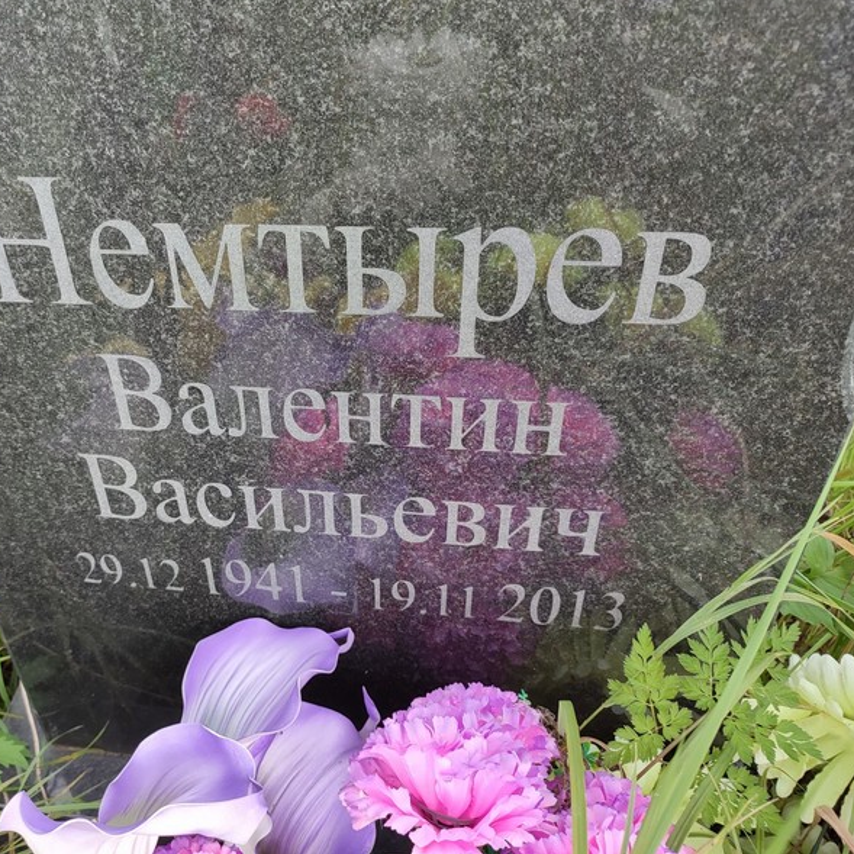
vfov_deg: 54.0
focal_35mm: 30
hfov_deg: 53.2
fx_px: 837
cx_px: 303
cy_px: 420
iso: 61
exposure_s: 1/100
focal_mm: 6.04
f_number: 1.9
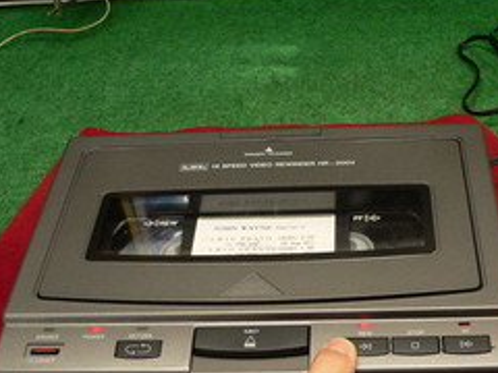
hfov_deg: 33.5
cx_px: 324
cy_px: 279
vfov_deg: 25.4
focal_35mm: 57
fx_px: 820
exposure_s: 1/25
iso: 200
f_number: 2.8
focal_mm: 6
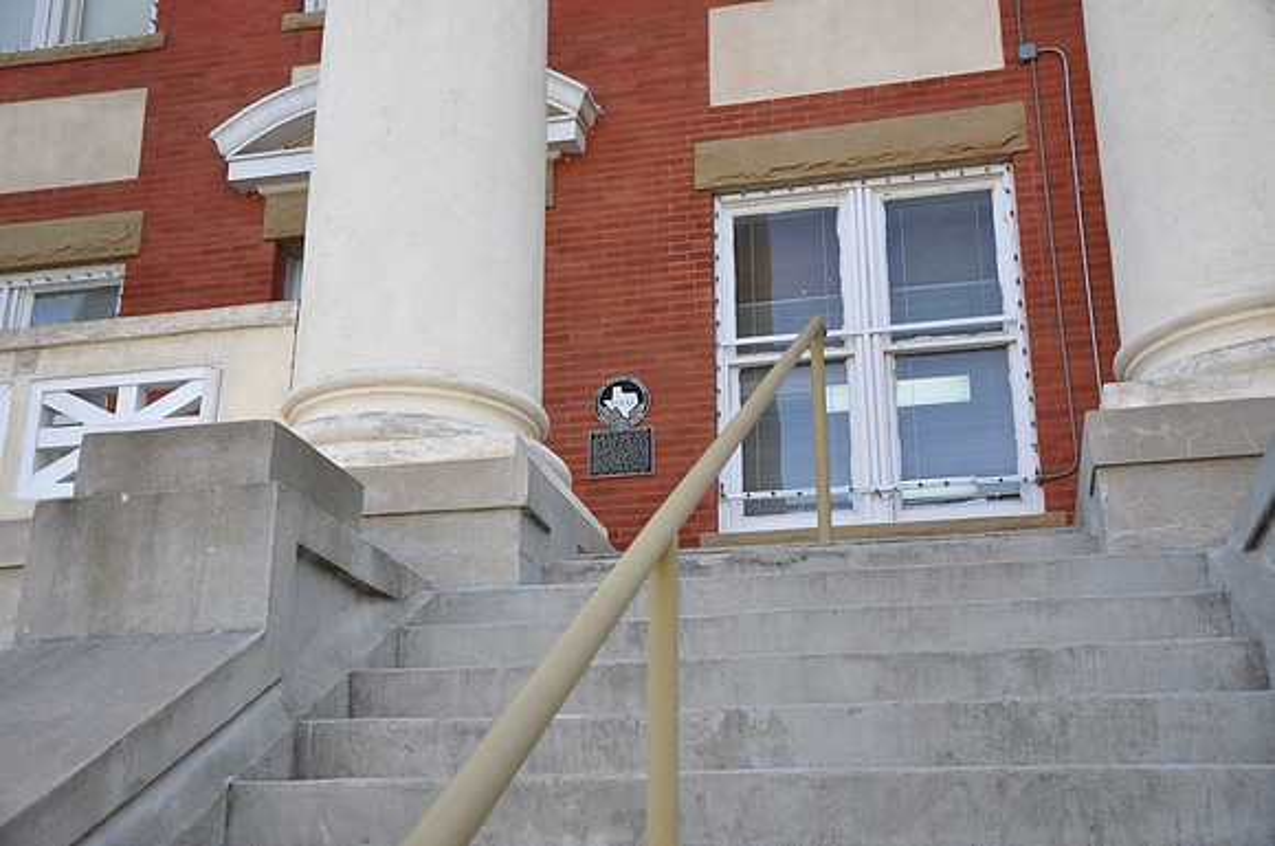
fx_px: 1485
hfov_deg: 46.5
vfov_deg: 31.8
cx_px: 638
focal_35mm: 42
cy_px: 423
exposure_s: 1/100
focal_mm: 28
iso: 400
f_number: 4.5
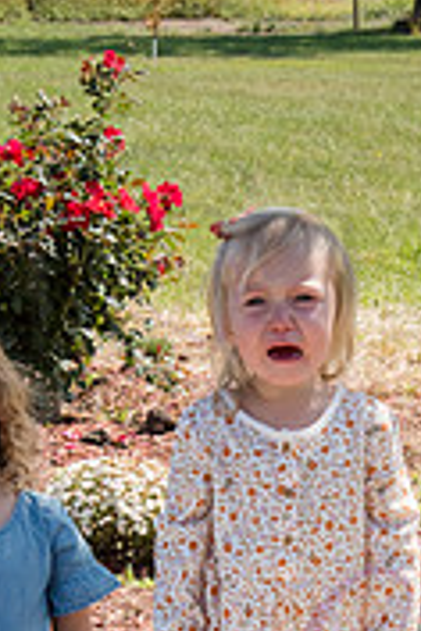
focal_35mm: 122
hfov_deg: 11.2
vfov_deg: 16.5
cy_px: 620
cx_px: 203
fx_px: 2140
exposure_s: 1/320
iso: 400
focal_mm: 48
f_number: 11
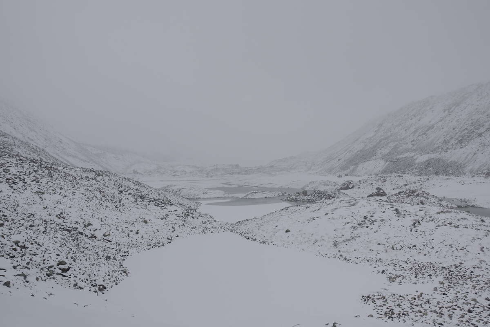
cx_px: 245
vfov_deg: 53.1
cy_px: 164
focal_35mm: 24
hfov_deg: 73.7
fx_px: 327
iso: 125
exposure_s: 1/320
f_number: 5.6
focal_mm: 8.8
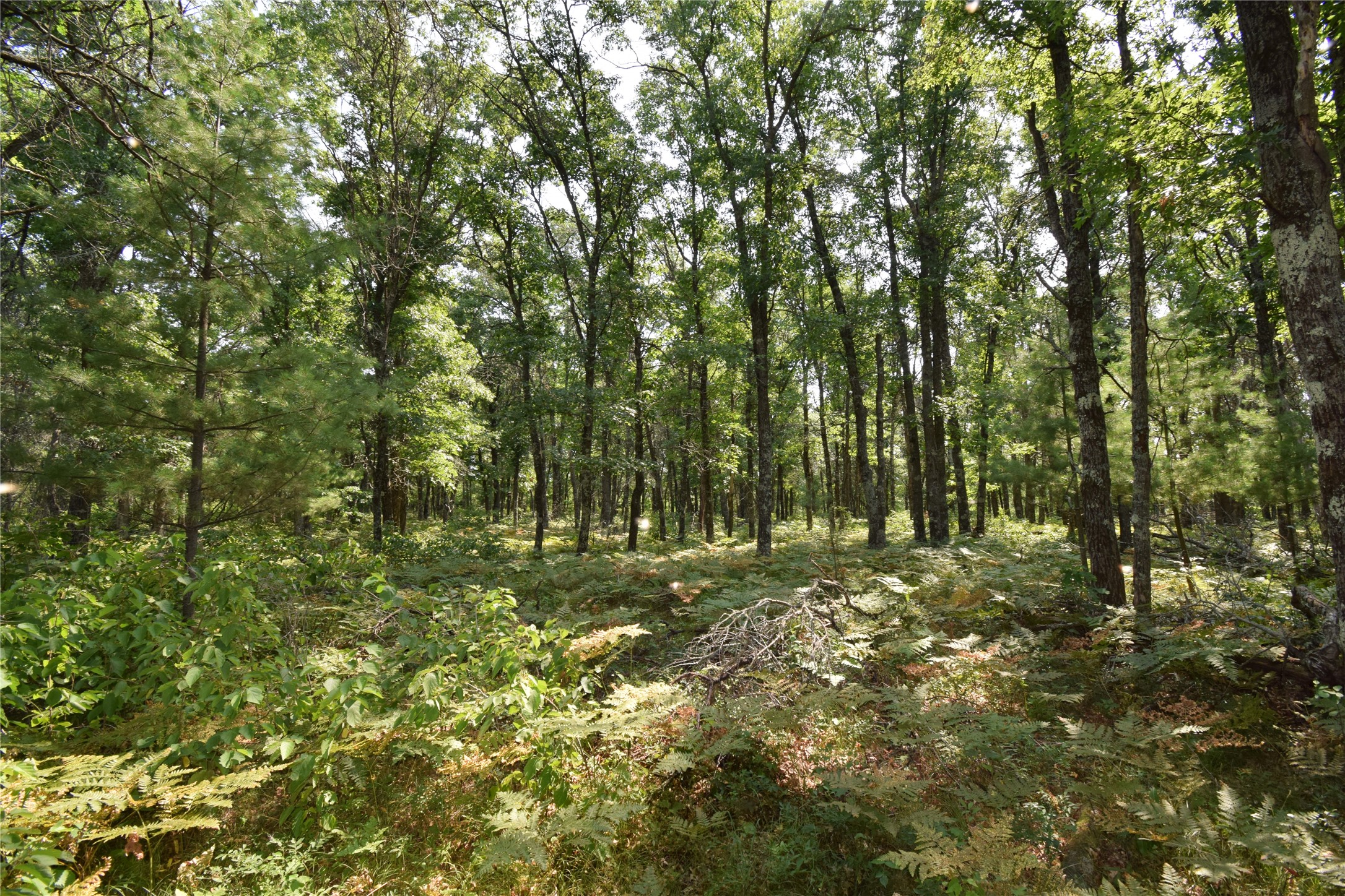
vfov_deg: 77.3
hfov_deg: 100.4
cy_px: 448
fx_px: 560
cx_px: 672
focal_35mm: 15
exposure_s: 1/200
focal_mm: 10
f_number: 9
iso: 320
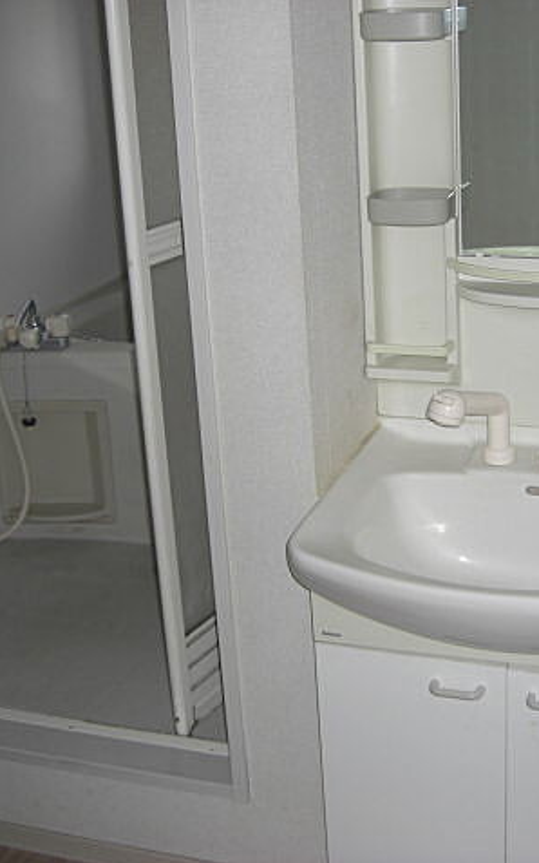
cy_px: 431
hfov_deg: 23.6
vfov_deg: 37.5
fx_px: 1270
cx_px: 430
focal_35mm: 54
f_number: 2.8
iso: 100
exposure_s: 1/60
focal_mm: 7.9
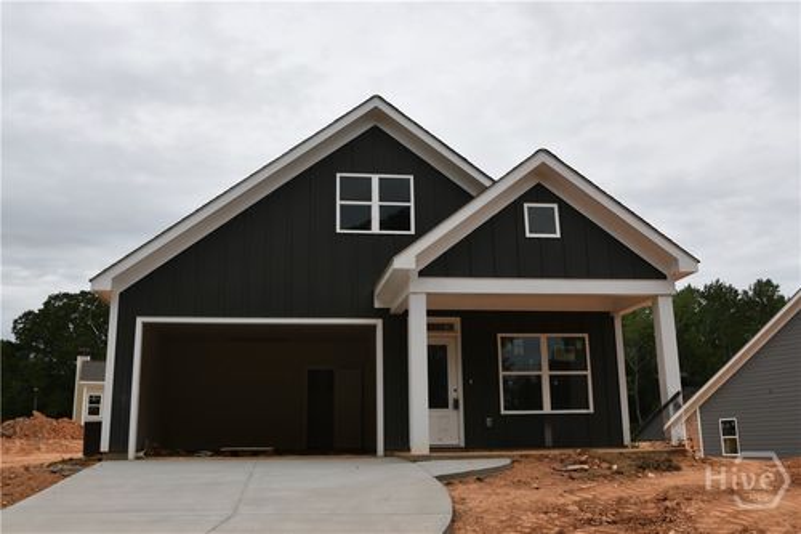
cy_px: 267
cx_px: 400
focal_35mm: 30
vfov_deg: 43.6
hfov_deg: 61.9
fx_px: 667
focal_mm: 20
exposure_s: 1/320
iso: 100
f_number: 9
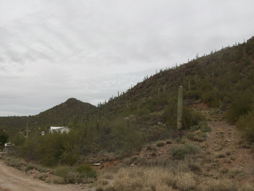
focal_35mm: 34
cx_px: 127
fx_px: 249
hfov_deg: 54.0
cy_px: 96
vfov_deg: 41.8
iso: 64
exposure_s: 1/463
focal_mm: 5.7
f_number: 5.5
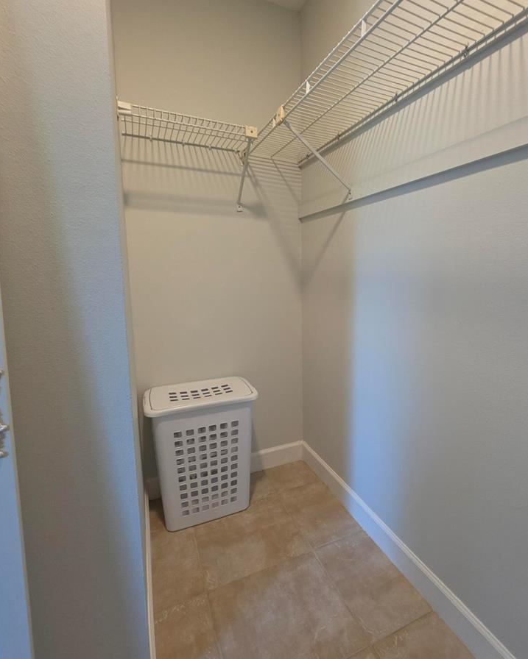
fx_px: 332
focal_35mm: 17
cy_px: 312
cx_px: 317
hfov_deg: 76.1
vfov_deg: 89.6
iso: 250
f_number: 1.9
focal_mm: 2.2
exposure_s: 1/60
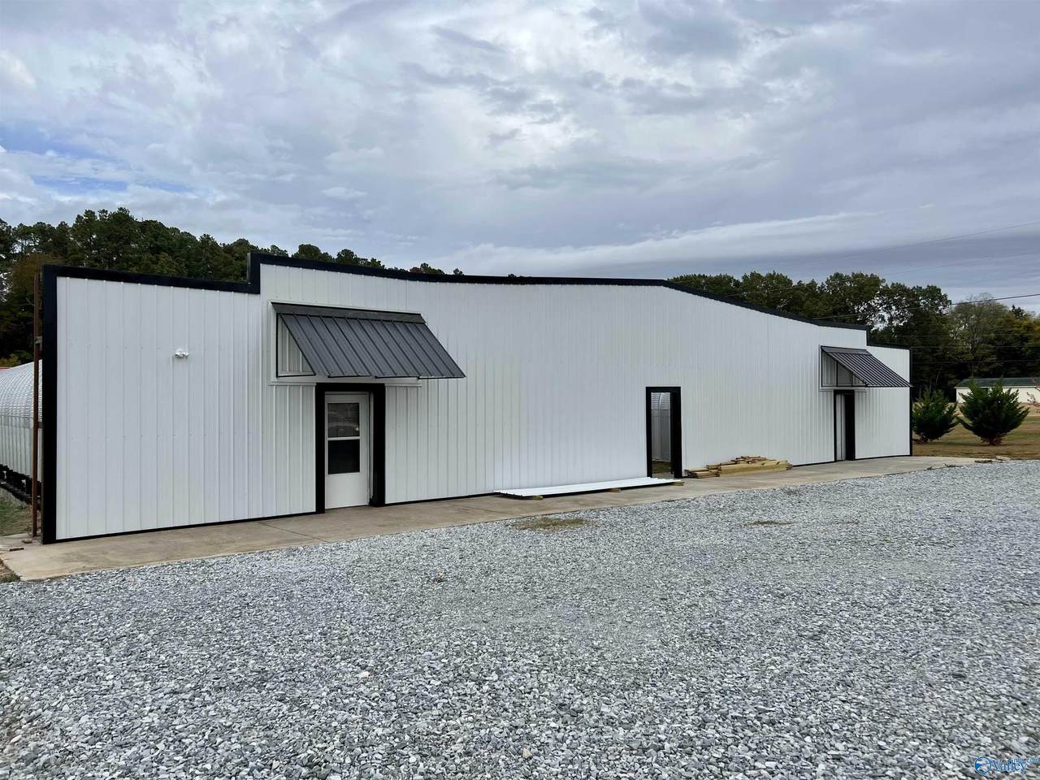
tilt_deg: +0.3
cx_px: 520
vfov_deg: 53.1
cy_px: 390
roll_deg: +1.0
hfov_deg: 67.3
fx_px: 781
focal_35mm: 26
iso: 50
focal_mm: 5.7
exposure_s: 1/3165
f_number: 1.5
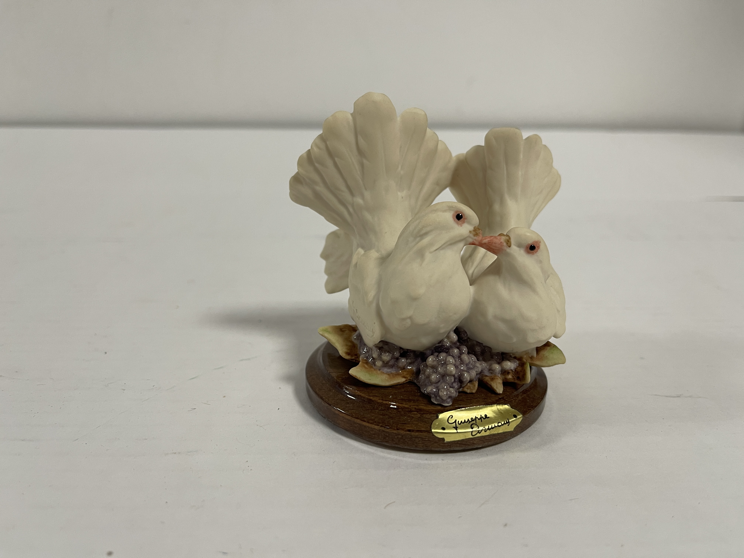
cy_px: 279
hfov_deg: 69.4
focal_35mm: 25
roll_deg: -1.1
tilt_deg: -19.5
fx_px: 537
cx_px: 372
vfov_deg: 54.9
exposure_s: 1/50
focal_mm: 5.1
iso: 80
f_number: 1.6
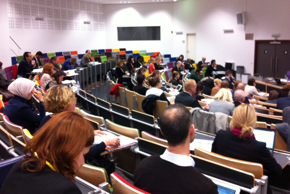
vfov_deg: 34.2
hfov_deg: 49.6
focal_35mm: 39
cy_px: 87
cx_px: 145
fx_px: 314
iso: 250
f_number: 2.8
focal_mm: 3.85
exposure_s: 1/15
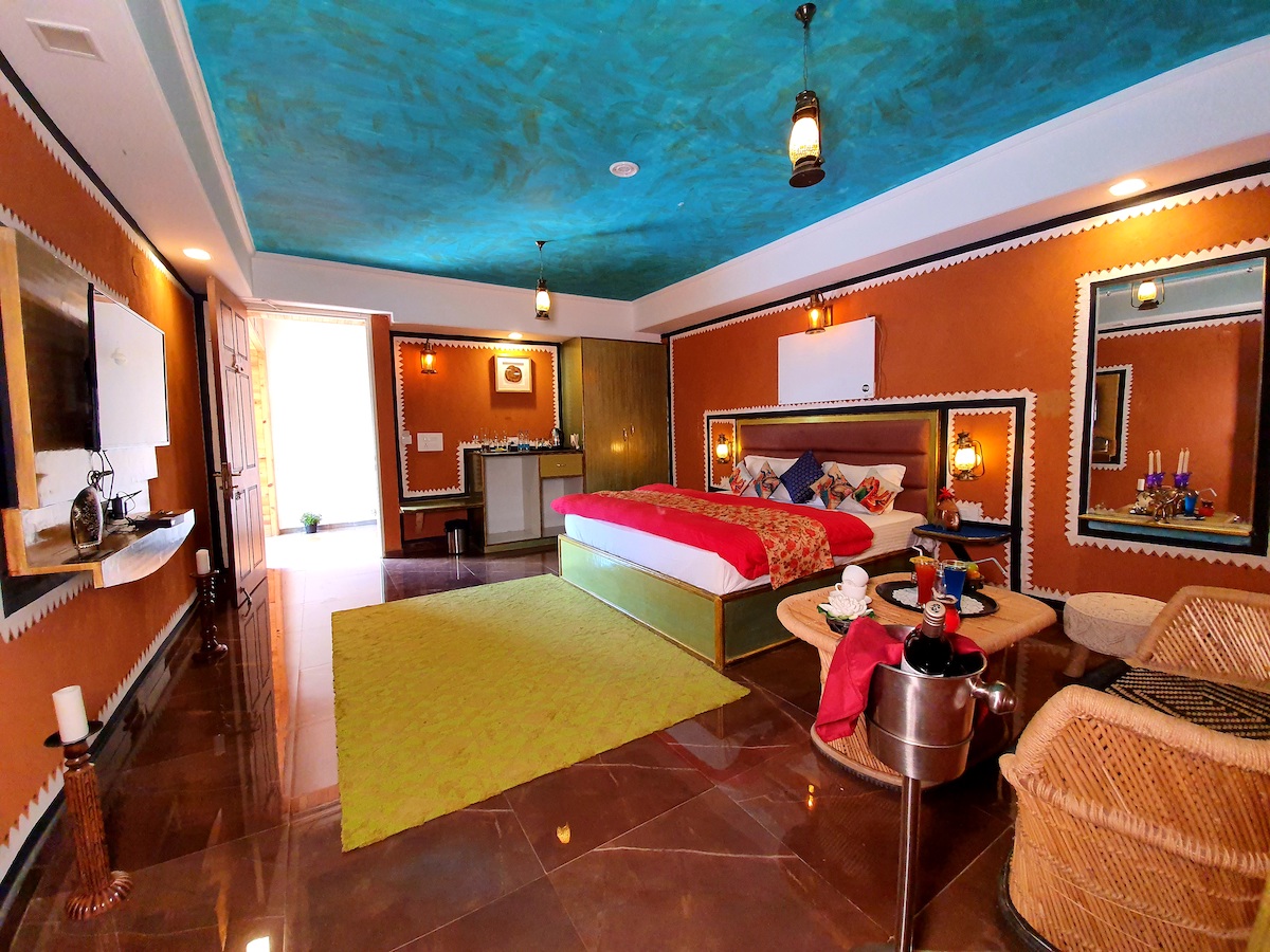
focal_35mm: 13
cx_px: 635
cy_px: 476
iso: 160
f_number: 2.2
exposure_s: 1/50
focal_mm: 1.8
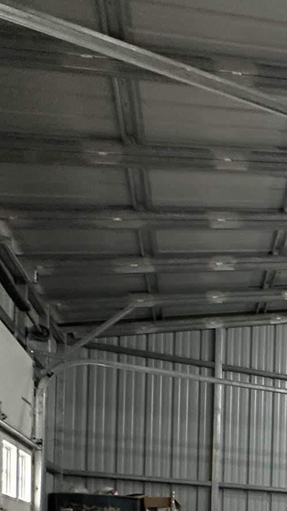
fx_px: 717
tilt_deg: +0.2
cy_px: 582
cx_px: 743
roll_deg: -1.6
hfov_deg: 13.6
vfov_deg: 33.4
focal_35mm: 53
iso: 200
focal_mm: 2.22
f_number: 2.2
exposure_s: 1/60
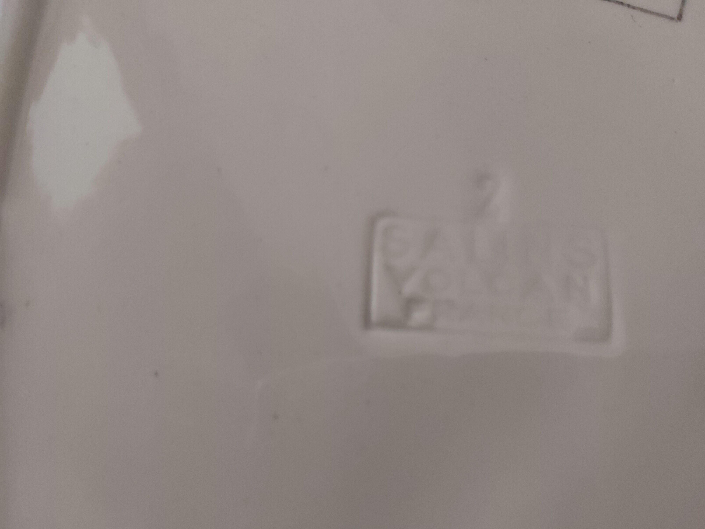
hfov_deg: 67.3
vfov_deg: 53.1
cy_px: 264
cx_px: 352
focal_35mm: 26
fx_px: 530
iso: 1000
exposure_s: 1/17
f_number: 1.7
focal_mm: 3.92
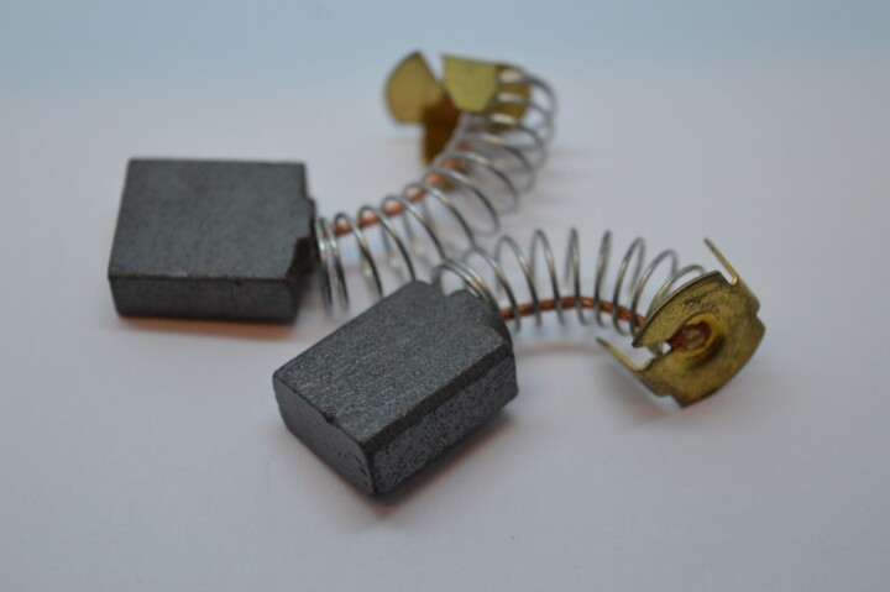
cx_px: 445
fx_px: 2038
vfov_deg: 16.5
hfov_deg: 24.6
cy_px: 296
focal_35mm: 82
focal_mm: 55
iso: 400
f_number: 5.6
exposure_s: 1/125
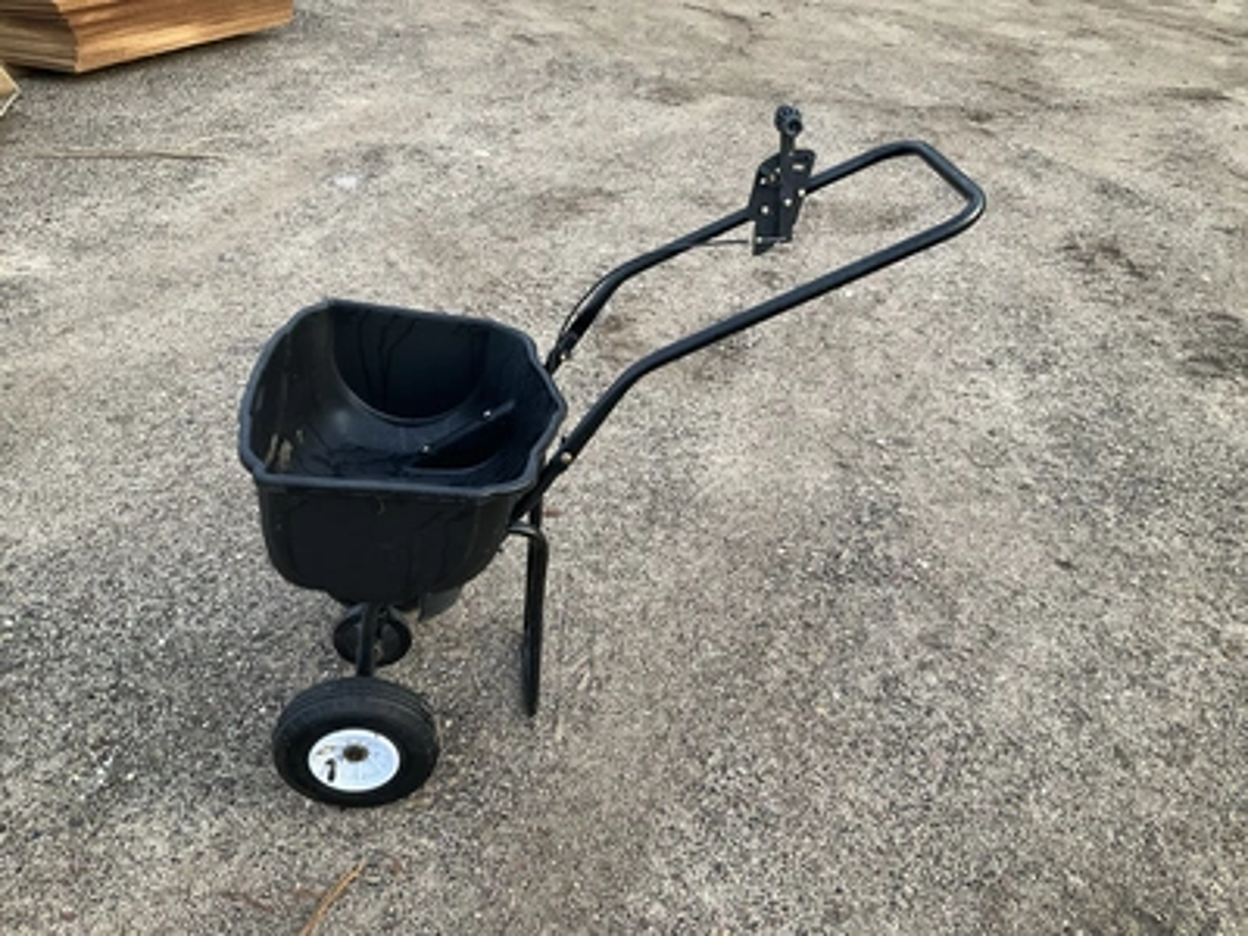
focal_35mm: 29
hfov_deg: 61.7
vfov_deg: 48.2
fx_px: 1046
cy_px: 468
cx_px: 624
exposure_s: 1/119
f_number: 1.8
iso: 64
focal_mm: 3
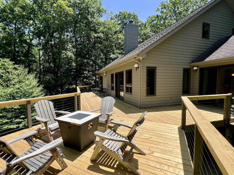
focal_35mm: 15
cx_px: 111
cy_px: 91
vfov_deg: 81.7
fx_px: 101
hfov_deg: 98.1
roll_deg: -1.2
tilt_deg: -4.7
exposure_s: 1/791
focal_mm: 1.57
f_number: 1.8
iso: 32
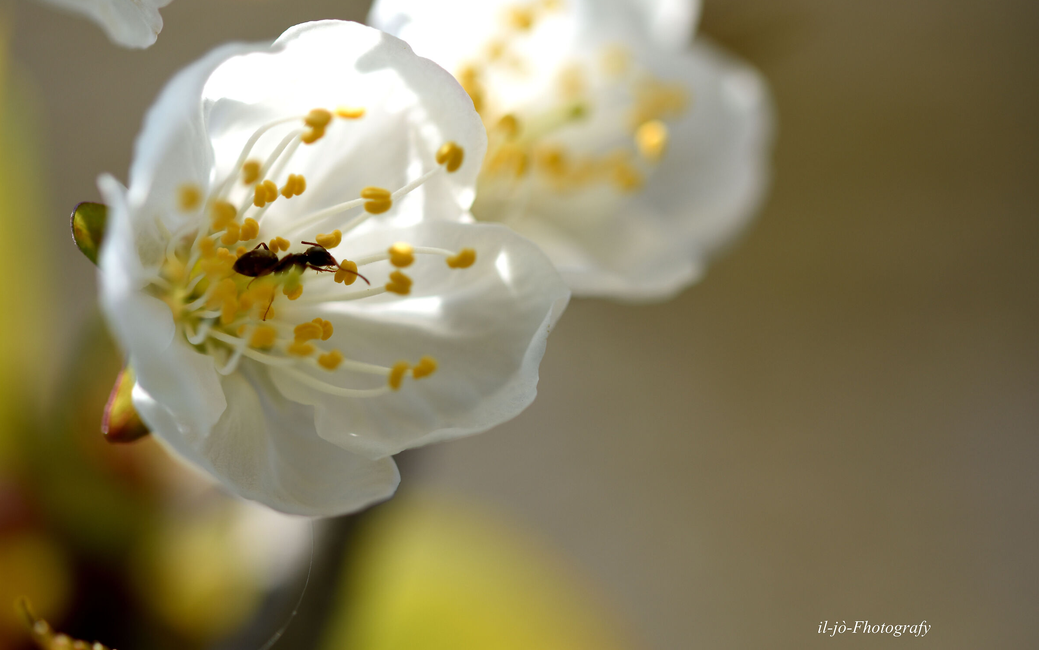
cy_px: 319
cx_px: 521
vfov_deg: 8.1
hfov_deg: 13.0
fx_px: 4574
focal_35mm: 162
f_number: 5
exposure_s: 1/640
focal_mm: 105
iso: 100
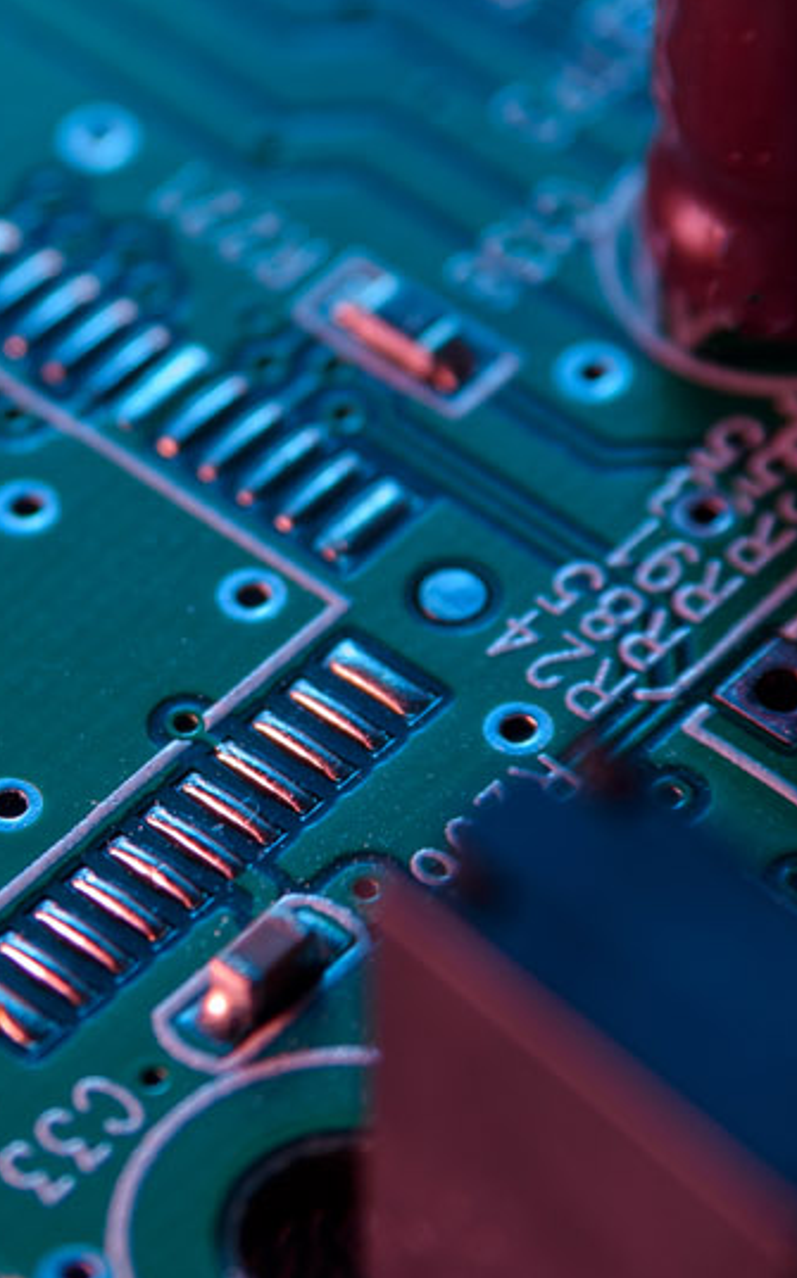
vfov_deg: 5.3
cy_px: 570
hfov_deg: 3.3
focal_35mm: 399
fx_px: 13885
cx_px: 24
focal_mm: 105
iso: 50
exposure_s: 1/125
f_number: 8
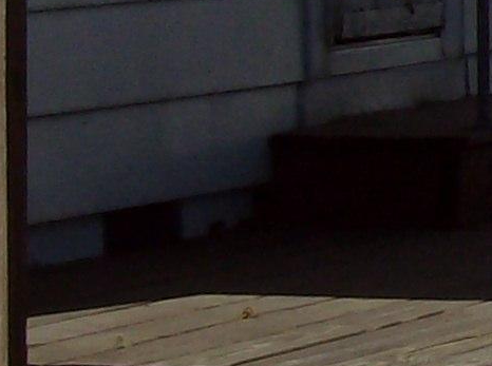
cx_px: 1271
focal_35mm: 470
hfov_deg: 4.1
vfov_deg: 3.1
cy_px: -251
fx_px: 6663
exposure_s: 1/754
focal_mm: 14.1
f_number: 6.9
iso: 100
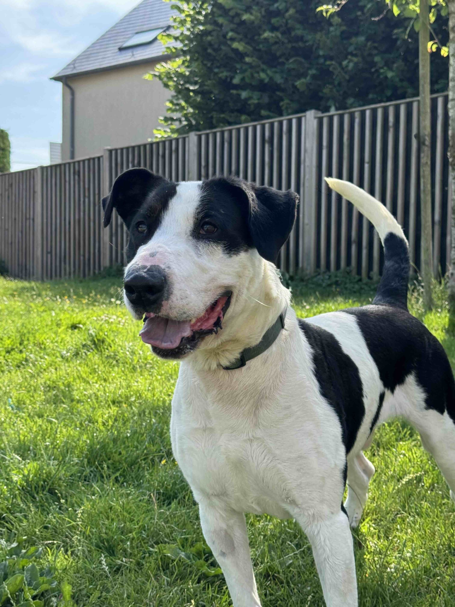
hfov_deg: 30.3
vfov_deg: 39.7
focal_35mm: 48
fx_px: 841
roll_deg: -1.5
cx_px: 228
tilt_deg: -1.6
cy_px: 304
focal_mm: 6.76
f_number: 1.78
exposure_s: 1/1238
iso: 64
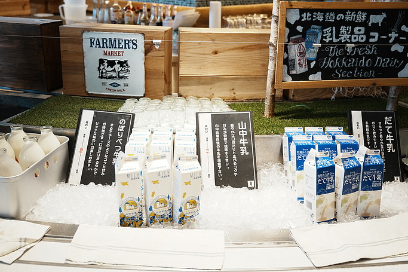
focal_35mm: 40
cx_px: 210
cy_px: 117
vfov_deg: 33.3
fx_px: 453
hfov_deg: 48.5
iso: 250
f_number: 2.8
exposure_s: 1/40
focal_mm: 35
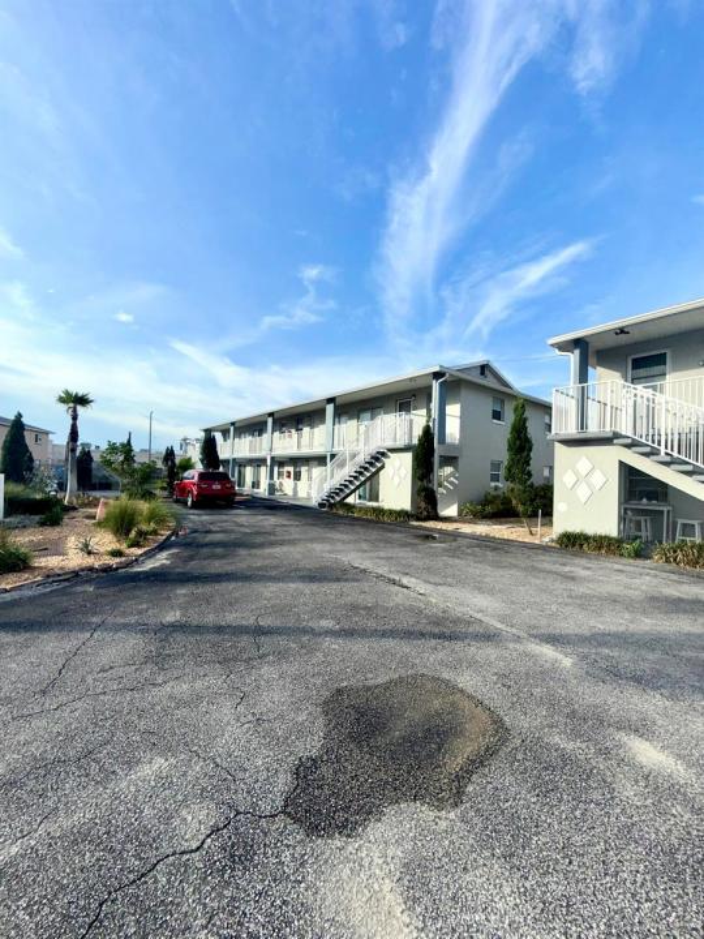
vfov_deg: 102.1
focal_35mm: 14
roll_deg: -2.9
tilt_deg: +1.8
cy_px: 470
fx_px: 380
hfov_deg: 85.7
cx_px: 352
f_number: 2.2
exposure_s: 1/789
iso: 16
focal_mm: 2.22
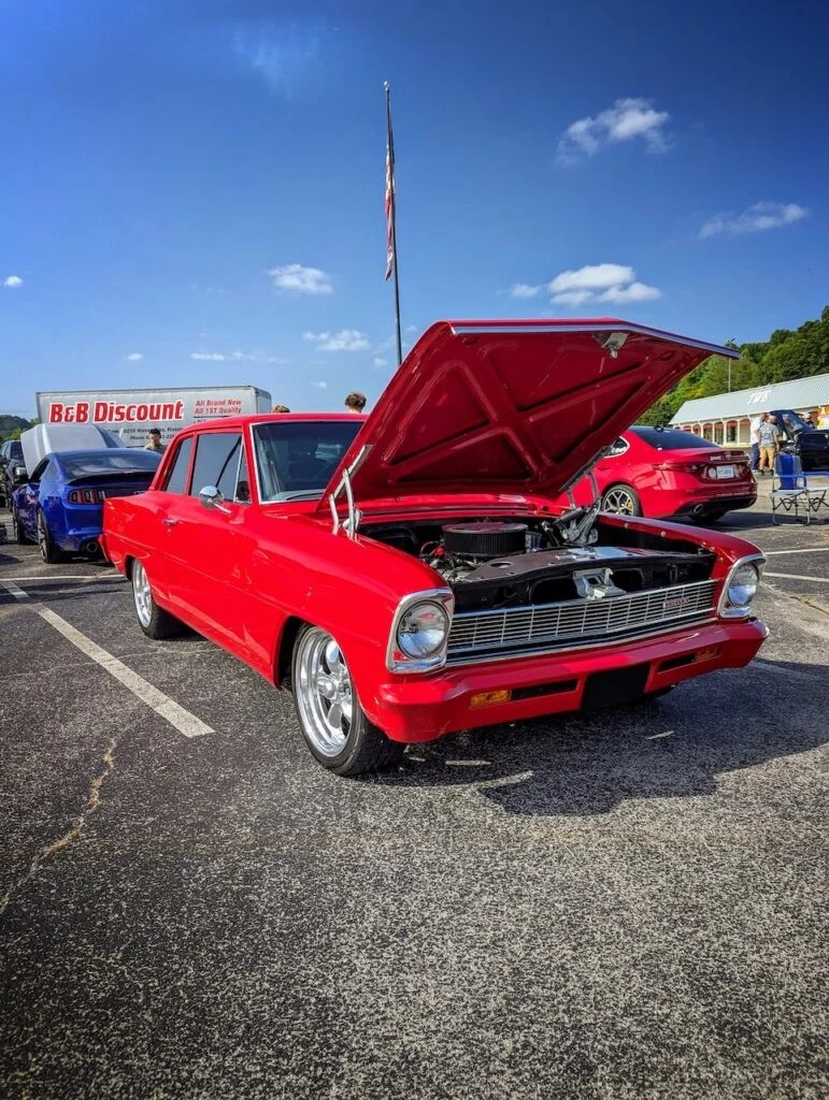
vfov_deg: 71.5
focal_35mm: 24
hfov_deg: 56.9
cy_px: 550
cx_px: 414
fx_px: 764
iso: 146
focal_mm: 6.81
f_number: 1.9
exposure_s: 1/80
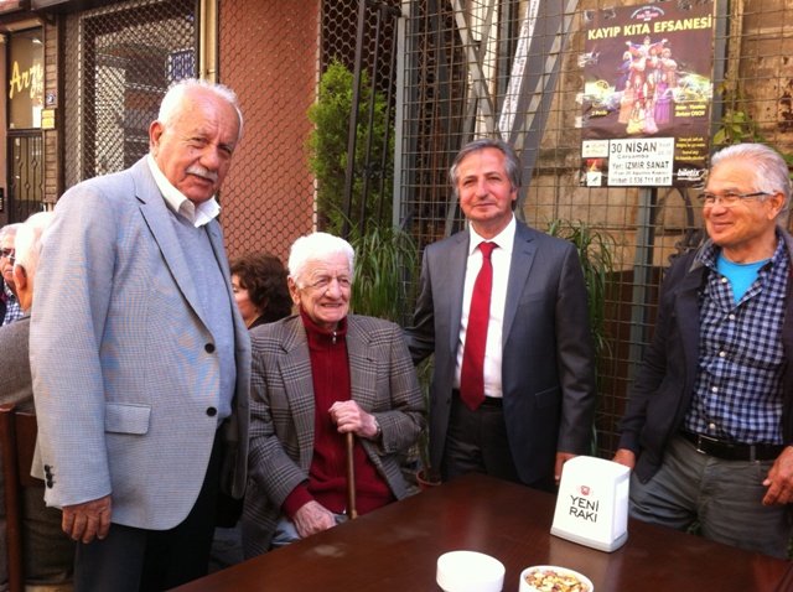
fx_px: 801
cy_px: 296
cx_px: 396
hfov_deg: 52.7
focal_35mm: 35
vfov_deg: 40.6
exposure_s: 1/120
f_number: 2.8
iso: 100
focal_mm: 3.85
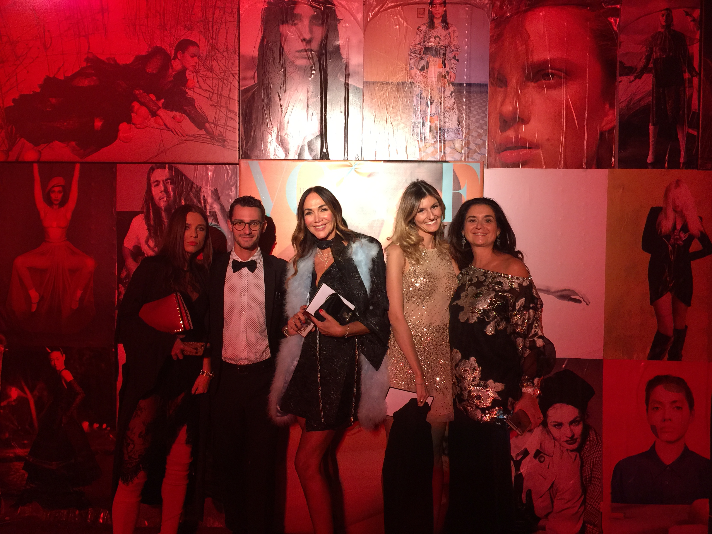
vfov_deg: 48.2
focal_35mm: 29
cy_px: 267
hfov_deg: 61.7
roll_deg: -0.7
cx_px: 356
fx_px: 596
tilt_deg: -2.7
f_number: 2.2
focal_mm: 4.15
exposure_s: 1/17
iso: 80
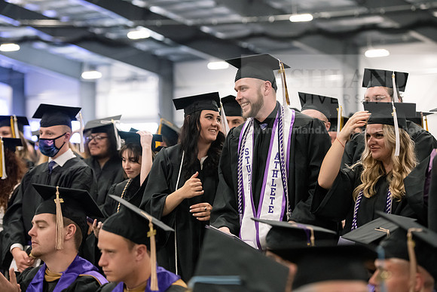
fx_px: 1238
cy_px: 146
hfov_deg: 20.0
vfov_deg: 13.4
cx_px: 218
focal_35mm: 102
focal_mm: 102
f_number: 3.5
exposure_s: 1/200
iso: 4000
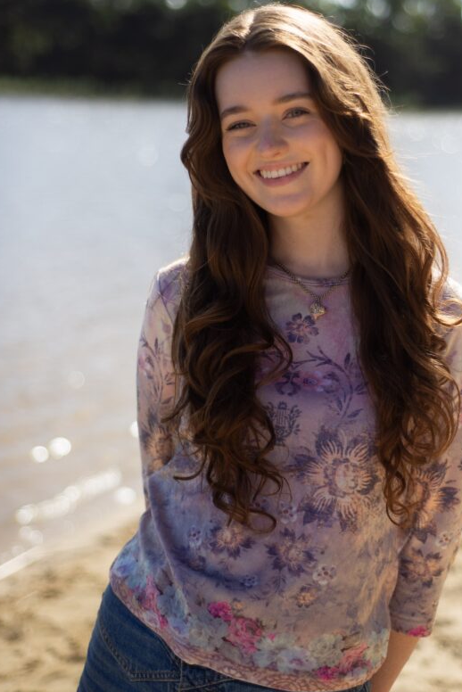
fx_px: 1269
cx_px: 294
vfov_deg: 30.5
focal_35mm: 66
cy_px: 300
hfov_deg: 20.6
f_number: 2.5
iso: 100
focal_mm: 50
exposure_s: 1/4000
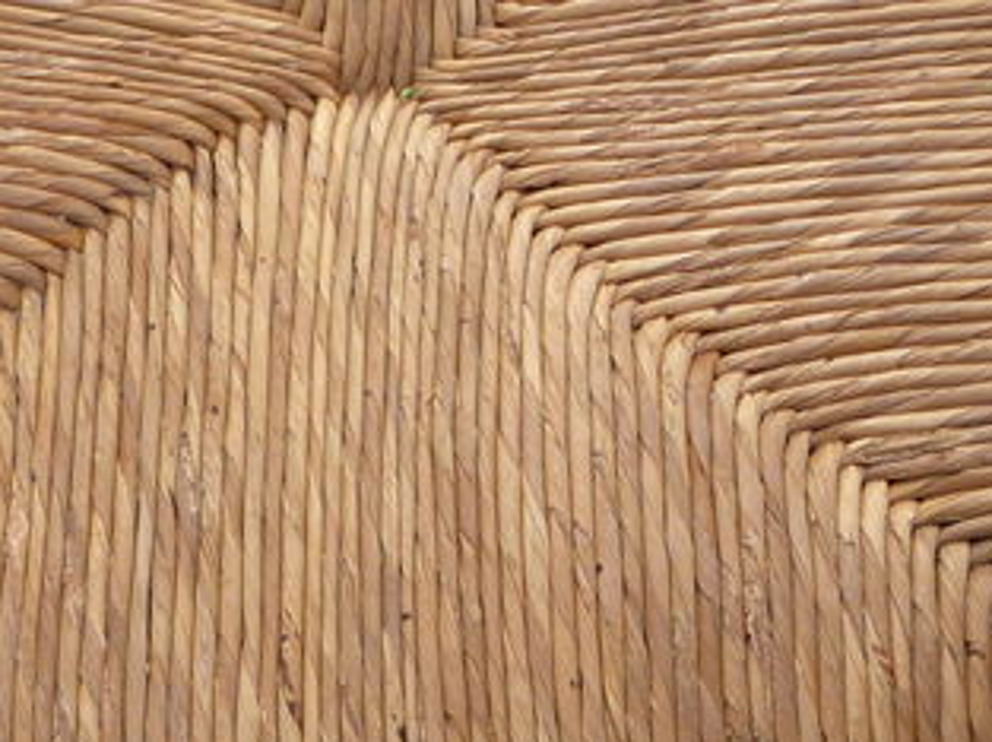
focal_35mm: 96
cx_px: 415
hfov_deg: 20.4
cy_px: 48
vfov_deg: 15.2
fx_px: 2748
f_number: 4
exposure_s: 1/200
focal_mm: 5.2
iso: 100
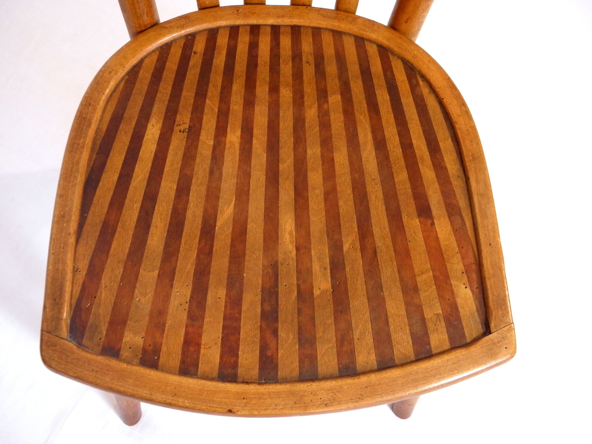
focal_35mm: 38
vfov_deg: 37.7
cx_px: 296
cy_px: 222
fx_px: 650
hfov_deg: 49.0
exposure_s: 1/13
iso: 200
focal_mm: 6.8
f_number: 3.7
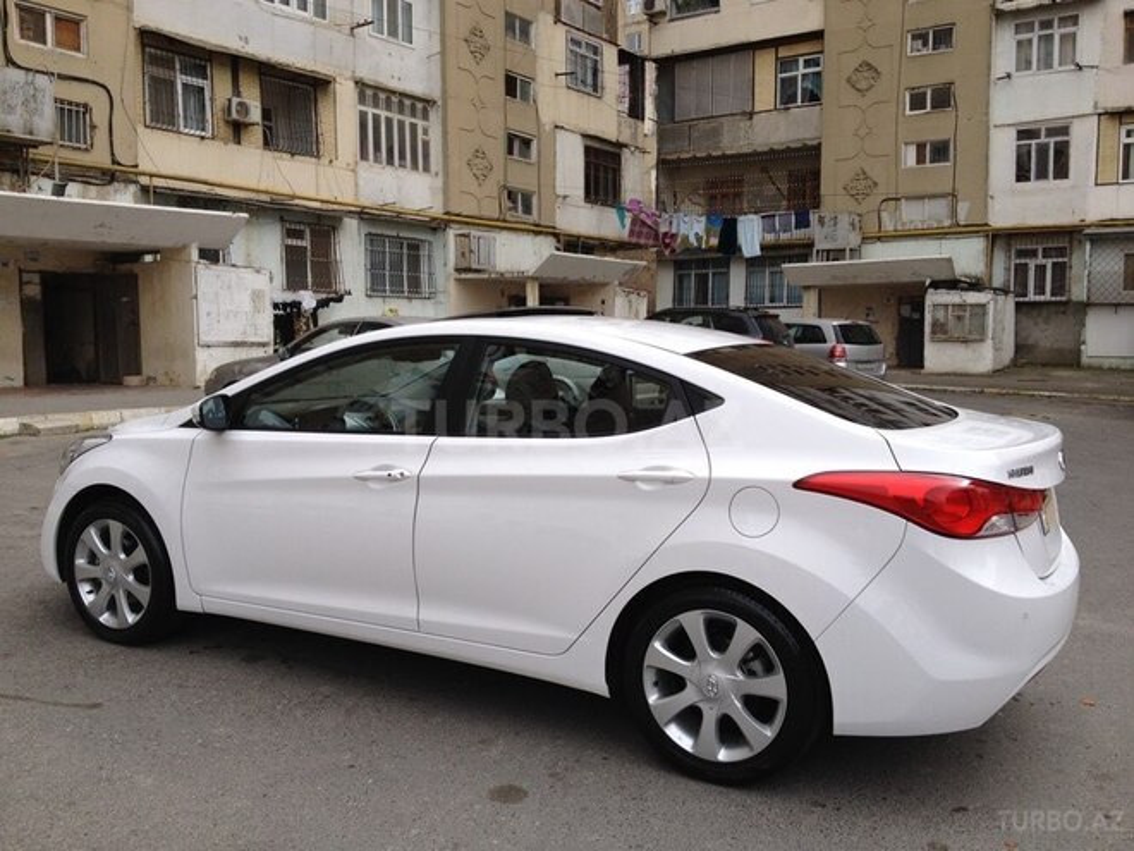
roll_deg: -1.6
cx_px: 567
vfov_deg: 40.7
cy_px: 426
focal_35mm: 35
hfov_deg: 52.6
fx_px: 1147
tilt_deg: -4.8
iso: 50
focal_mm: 4.28
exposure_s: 1/1042
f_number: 2.4
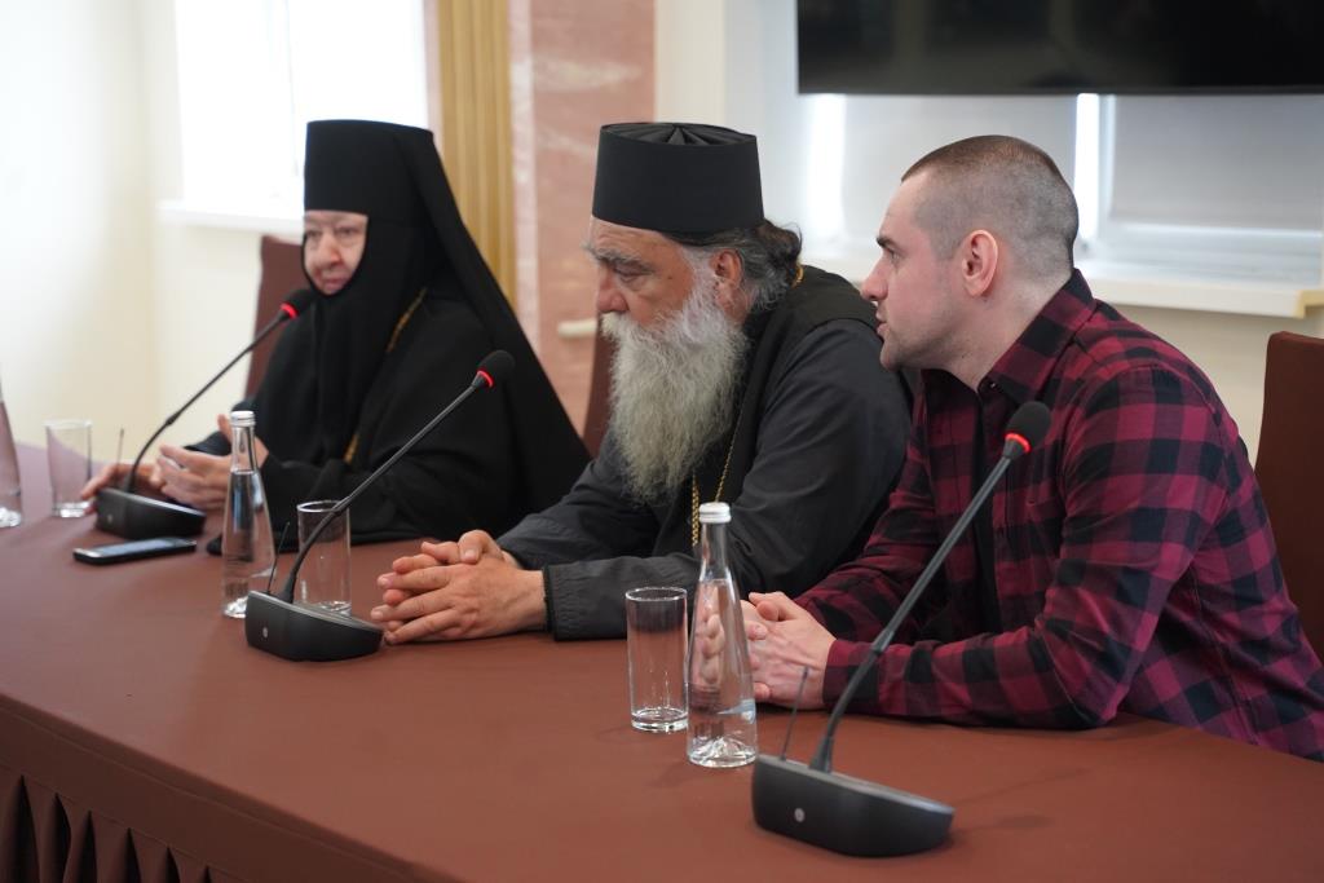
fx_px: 2759
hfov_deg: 27.0
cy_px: 442
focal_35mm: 75
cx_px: 662
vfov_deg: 18.2
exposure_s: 1/160
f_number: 4
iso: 5000
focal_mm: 75
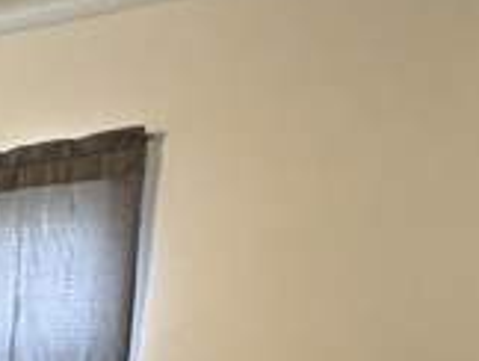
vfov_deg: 19.6
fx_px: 956
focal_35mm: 69
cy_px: 476
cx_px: -352
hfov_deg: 20.8
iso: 800
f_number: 2.2
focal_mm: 2.22
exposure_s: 1/60
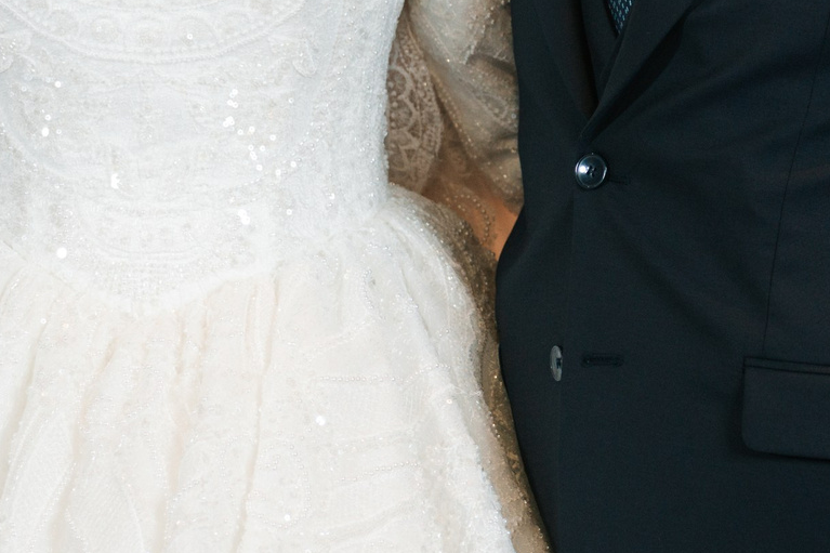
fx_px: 7629
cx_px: 219
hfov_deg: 6.2
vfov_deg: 4.1
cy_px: -155
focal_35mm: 331
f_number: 2.8
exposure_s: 1/200
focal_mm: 96
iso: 400
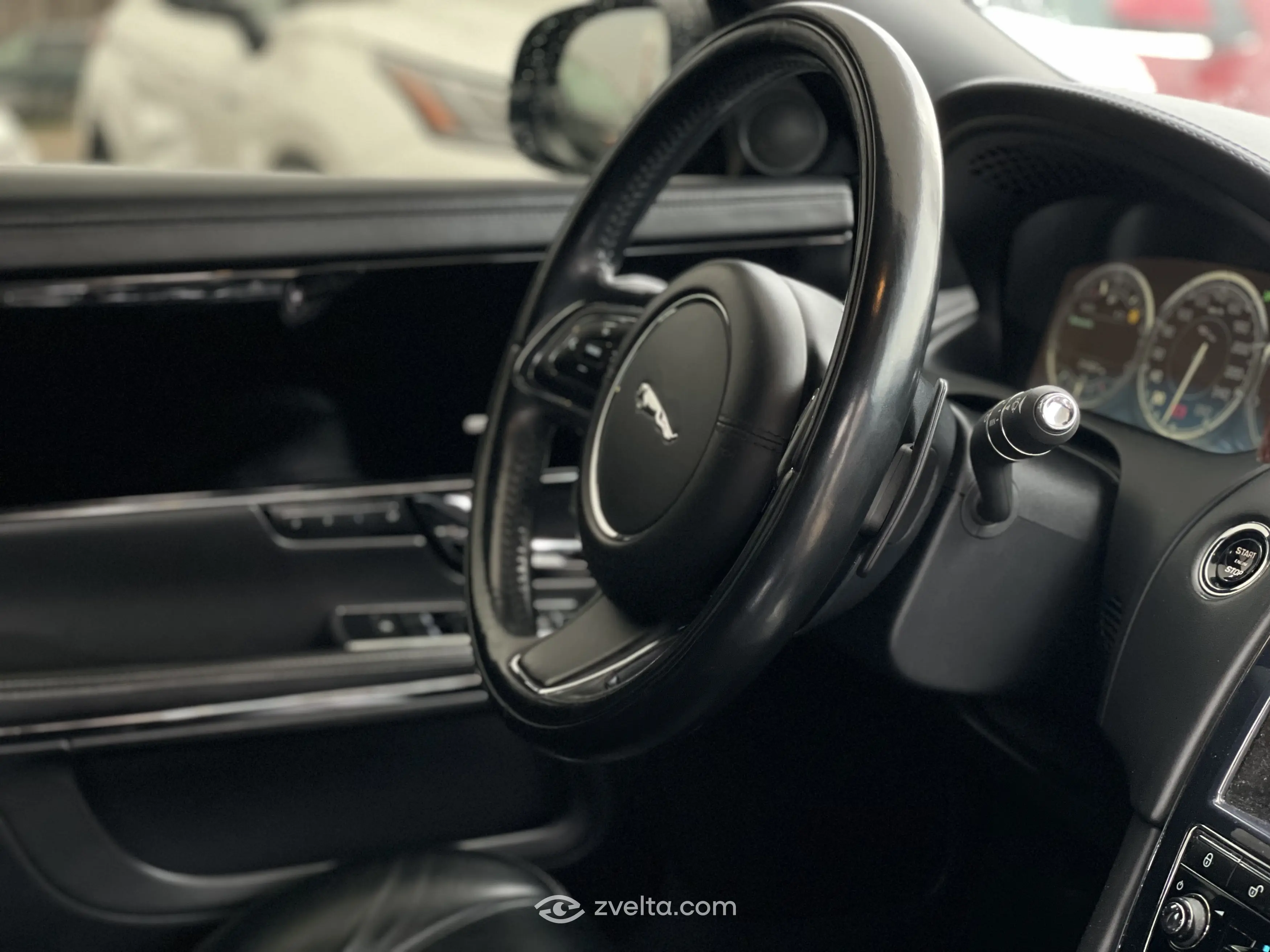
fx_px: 1908
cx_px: 635
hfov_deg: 36.8
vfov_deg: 28.0
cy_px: 476
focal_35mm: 52
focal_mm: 6
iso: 250
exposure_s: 1/83
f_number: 2
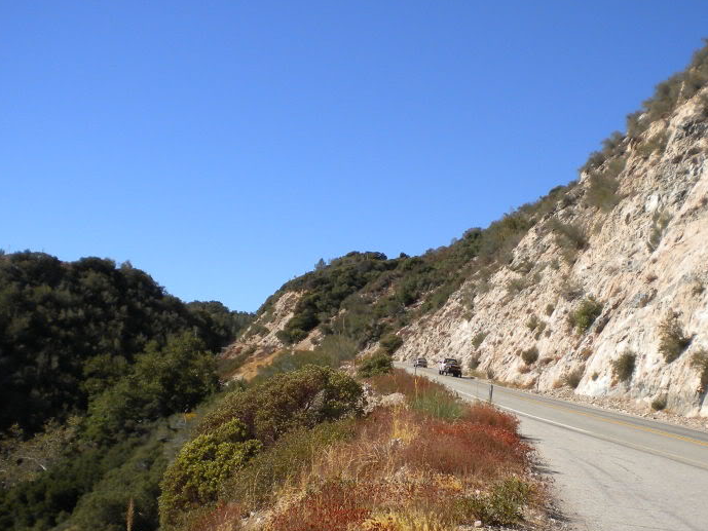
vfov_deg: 27.8
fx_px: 1064
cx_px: 421
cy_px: 359
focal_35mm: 52
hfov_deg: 36.7
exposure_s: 1/728
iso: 80
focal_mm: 6.3
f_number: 4.6
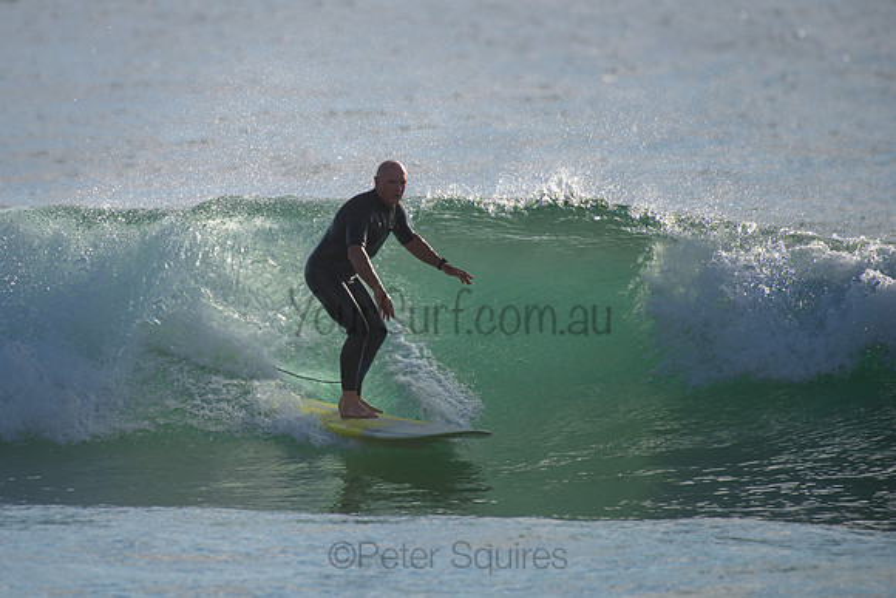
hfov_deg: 3.4
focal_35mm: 613
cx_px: 347
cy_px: 231
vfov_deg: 2.2
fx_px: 15261
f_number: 5.6
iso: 160
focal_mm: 500
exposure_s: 1/2000
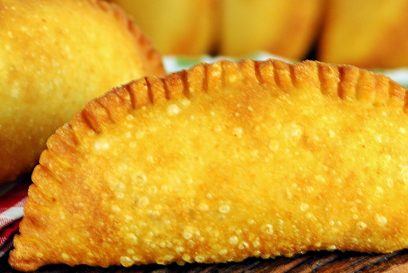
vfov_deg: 5.5
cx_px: 275
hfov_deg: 8.2
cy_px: 142
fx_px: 2831
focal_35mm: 250
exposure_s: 1/10
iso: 400
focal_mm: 105
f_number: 8
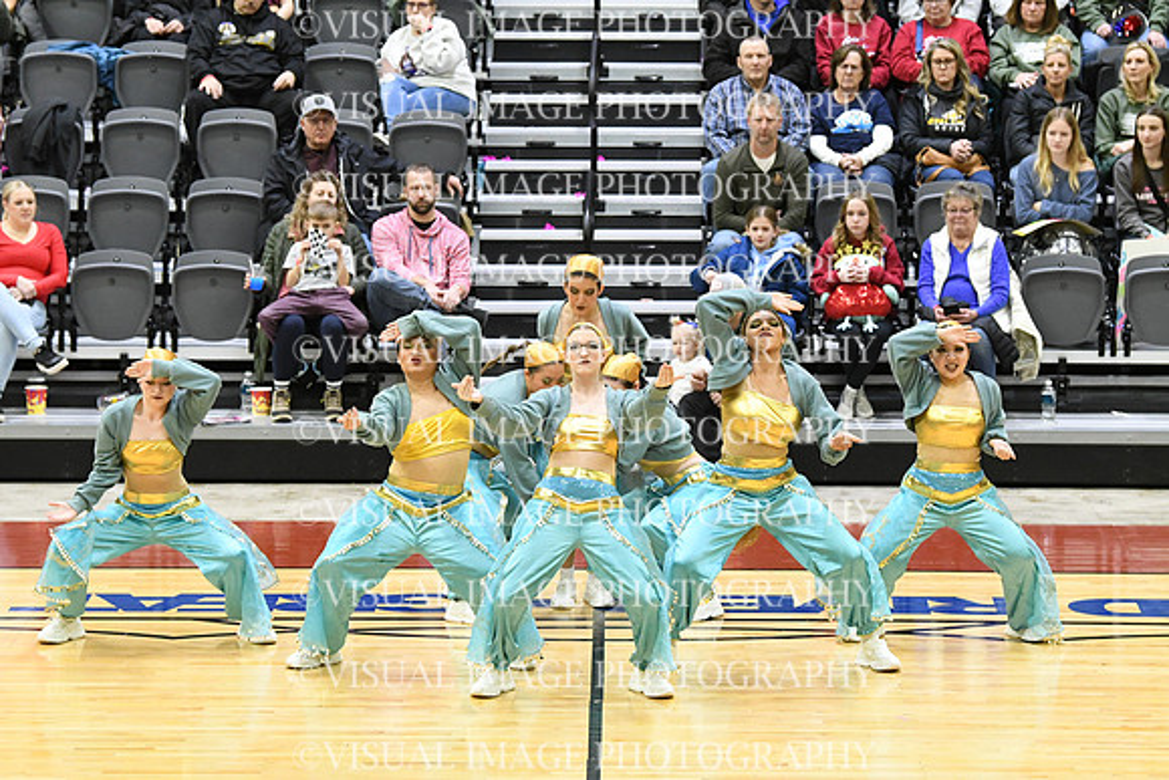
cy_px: 390
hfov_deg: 12.2
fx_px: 5456
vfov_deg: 8.2
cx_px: 584
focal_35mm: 168
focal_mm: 112
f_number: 4
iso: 5000
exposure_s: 1/250
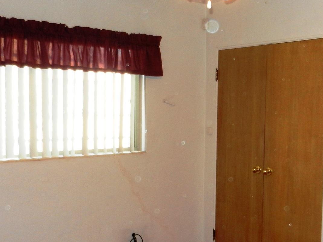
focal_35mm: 48
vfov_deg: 30.2
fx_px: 448
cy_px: 143
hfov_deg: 38.9
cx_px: 232
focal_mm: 4.5
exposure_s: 1/30
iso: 200
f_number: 3.5
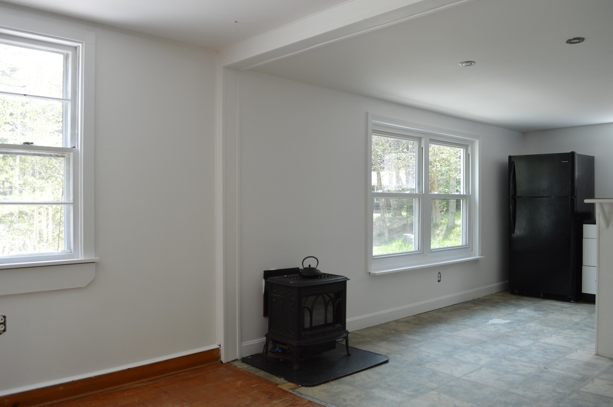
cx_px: 306
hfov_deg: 67.4
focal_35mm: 27
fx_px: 459
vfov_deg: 47.8
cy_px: 204
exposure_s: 1/100
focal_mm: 18
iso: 400
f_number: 5.6
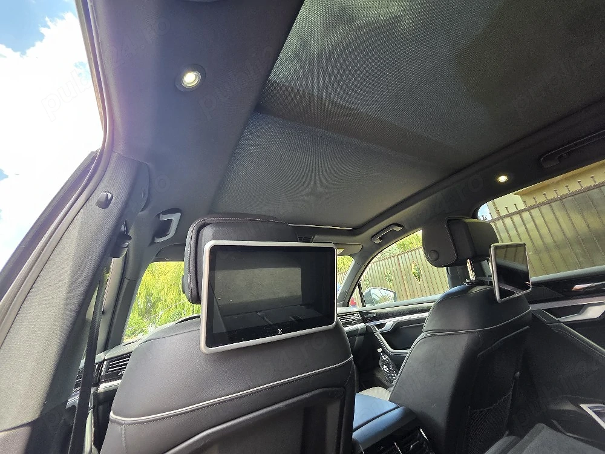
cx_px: 302
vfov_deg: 89.9
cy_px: 227
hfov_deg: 106.2
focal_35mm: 13
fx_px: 227
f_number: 1.9
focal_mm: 2.2
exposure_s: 1/51.3
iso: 64
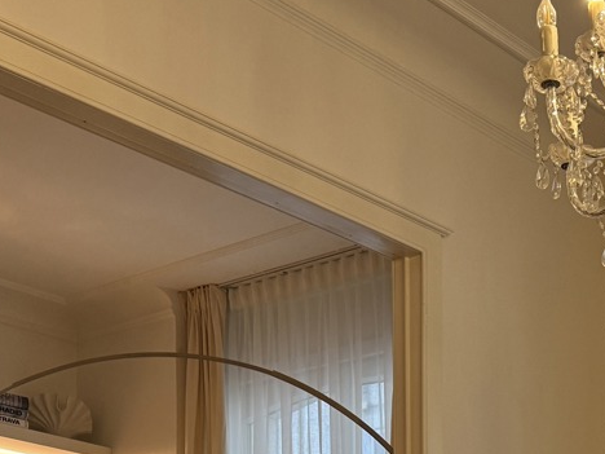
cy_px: 717
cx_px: 570
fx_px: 1433
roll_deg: +1.0
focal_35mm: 82
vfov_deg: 16.2
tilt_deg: +2.7
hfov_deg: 23.1
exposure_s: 1/100
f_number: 1.78
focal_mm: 6.76
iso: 125
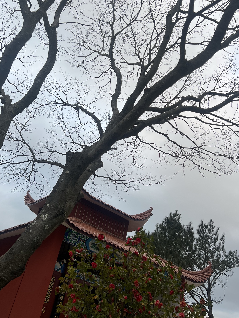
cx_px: 110
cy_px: 164
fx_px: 295
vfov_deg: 56.8
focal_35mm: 32
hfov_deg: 44.1
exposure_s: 1/488
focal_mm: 5.7
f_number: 1.5
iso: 50
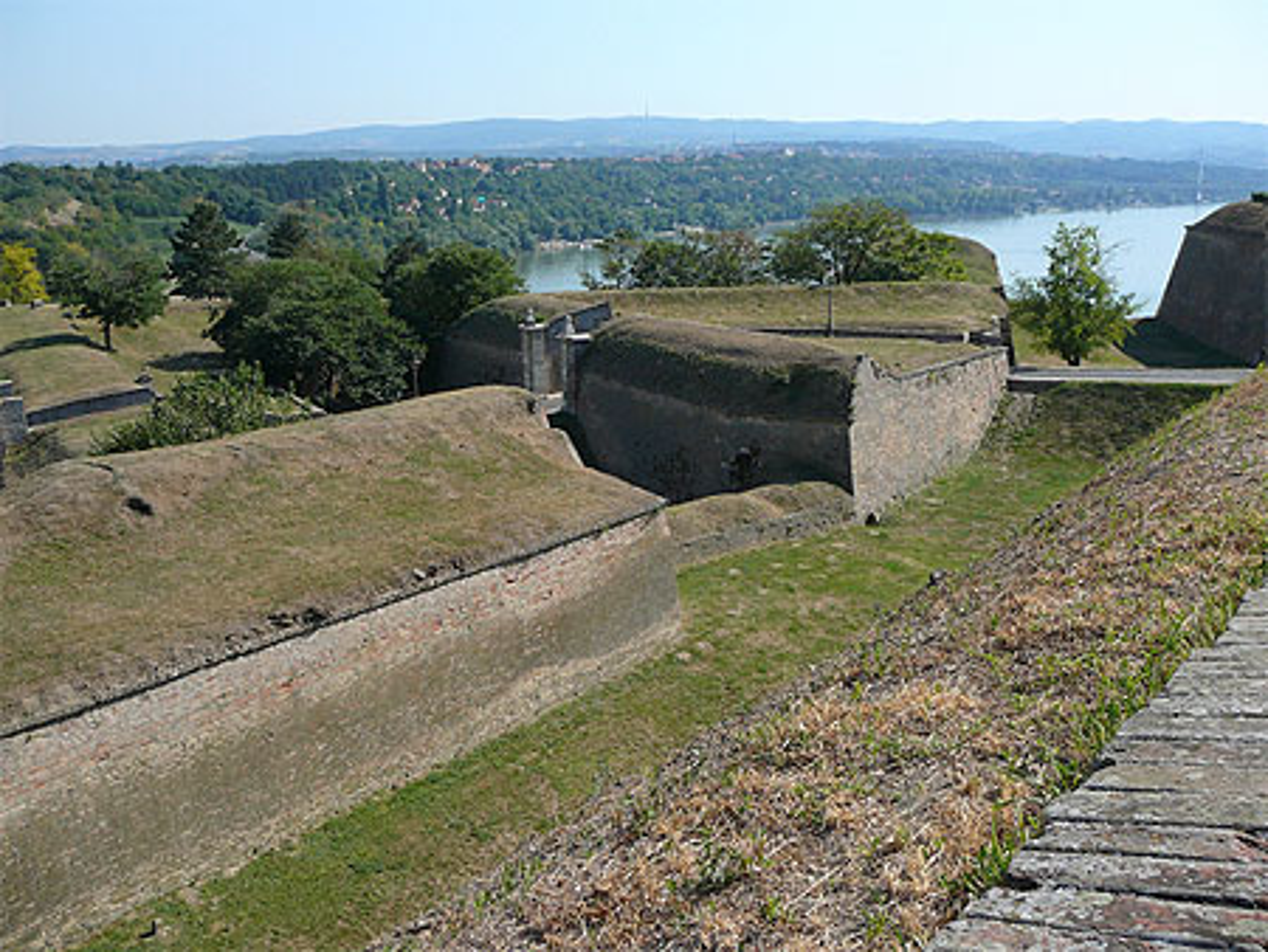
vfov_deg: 40.7
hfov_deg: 52.6
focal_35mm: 35
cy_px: 476
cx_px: 634
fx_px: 1283
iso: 80
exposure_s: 1/400
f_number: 5
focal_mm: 5.2
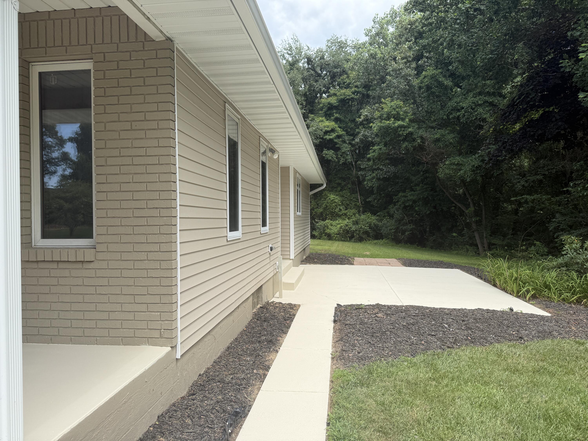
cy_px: 220
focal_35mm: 24
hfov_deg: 71.6
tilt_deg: -1.1
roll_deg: +0.3
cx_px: 294
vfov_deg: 56.8
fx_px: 408
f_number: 1.78
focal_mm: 6.76
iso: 80
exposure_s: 1/2370
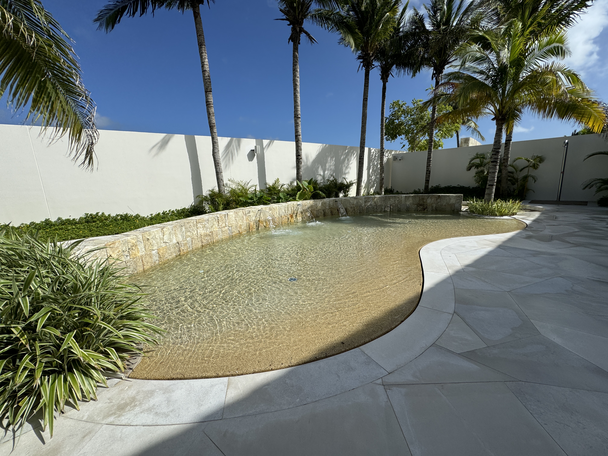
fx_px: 246
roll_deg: +2.9
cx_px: 304
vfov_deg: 85.7
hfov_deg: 102.1
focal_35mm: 14
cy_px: 228
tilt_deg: -12.2
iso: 50
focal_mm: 2.22
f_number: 2.2
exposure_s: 1/4630
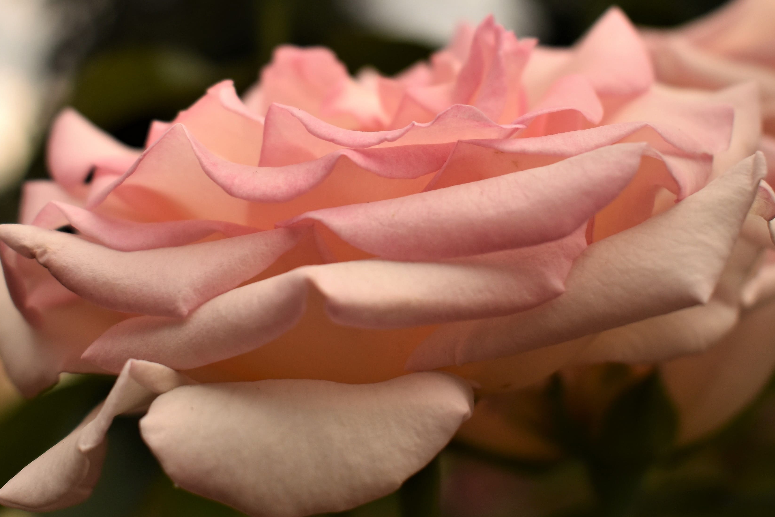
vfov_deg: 17.3
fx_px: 1698
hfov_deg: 25.6
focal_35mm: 79
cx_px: 303
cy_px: 199
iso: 200
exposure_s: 1/1250
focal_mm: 29
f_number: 4.2
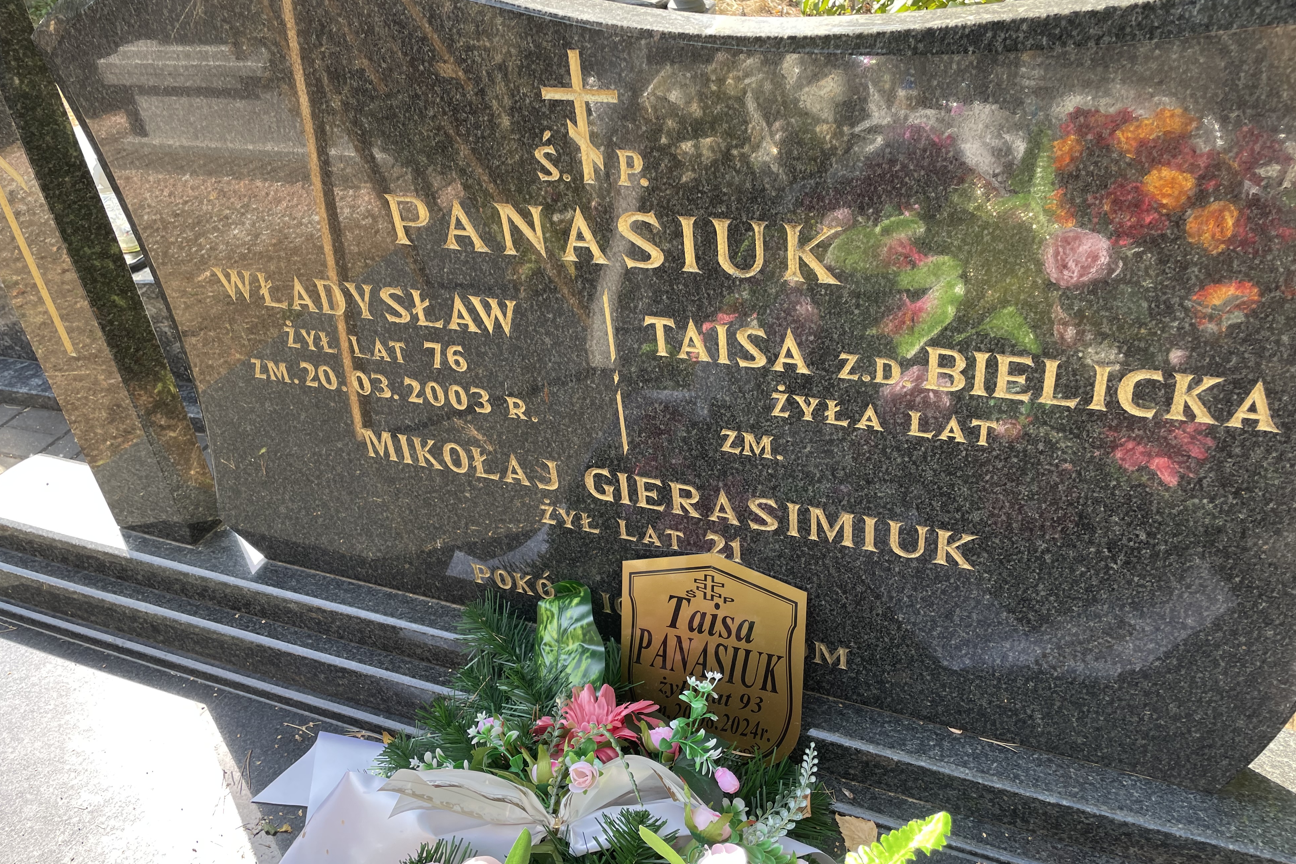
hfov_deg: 65.5
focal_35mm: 28
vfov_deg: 46.4
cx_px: 641
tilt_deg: -33.2
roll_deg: +7.1
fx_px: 1008
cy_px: 420
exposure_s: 1/217
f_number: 1.6
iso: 32
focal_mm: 4.2
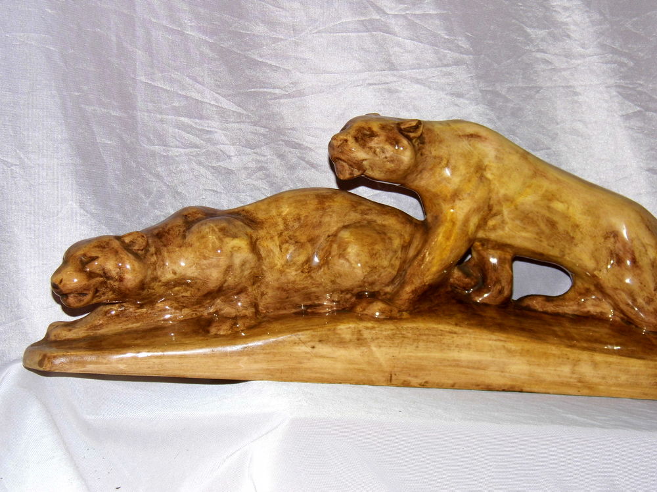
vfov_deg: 25.2
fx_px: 1101
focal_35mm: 58
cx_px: 328
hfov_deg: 33.2
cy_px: 246
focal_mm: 10.4
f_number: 3.9
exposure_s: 1/60
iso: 100
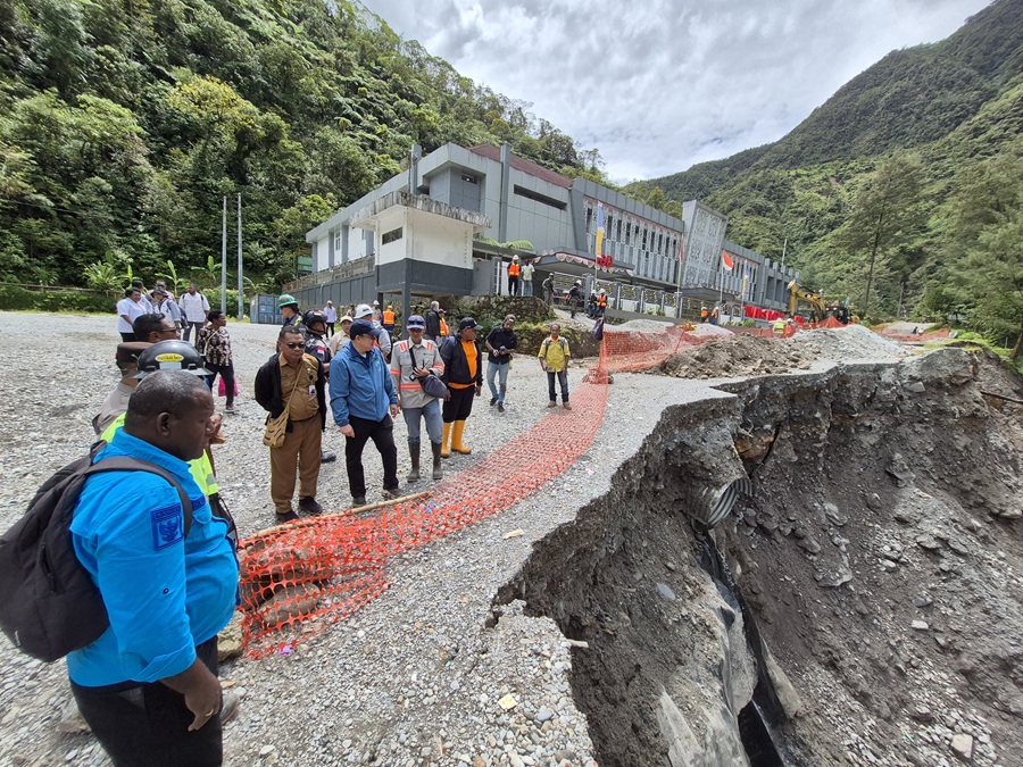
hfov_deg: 106.2
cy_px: 384
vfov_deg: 89.9
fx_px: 384
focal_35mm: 13
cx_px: 512
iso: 50
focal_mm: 1.74
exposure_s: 1/1268
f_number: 2.2
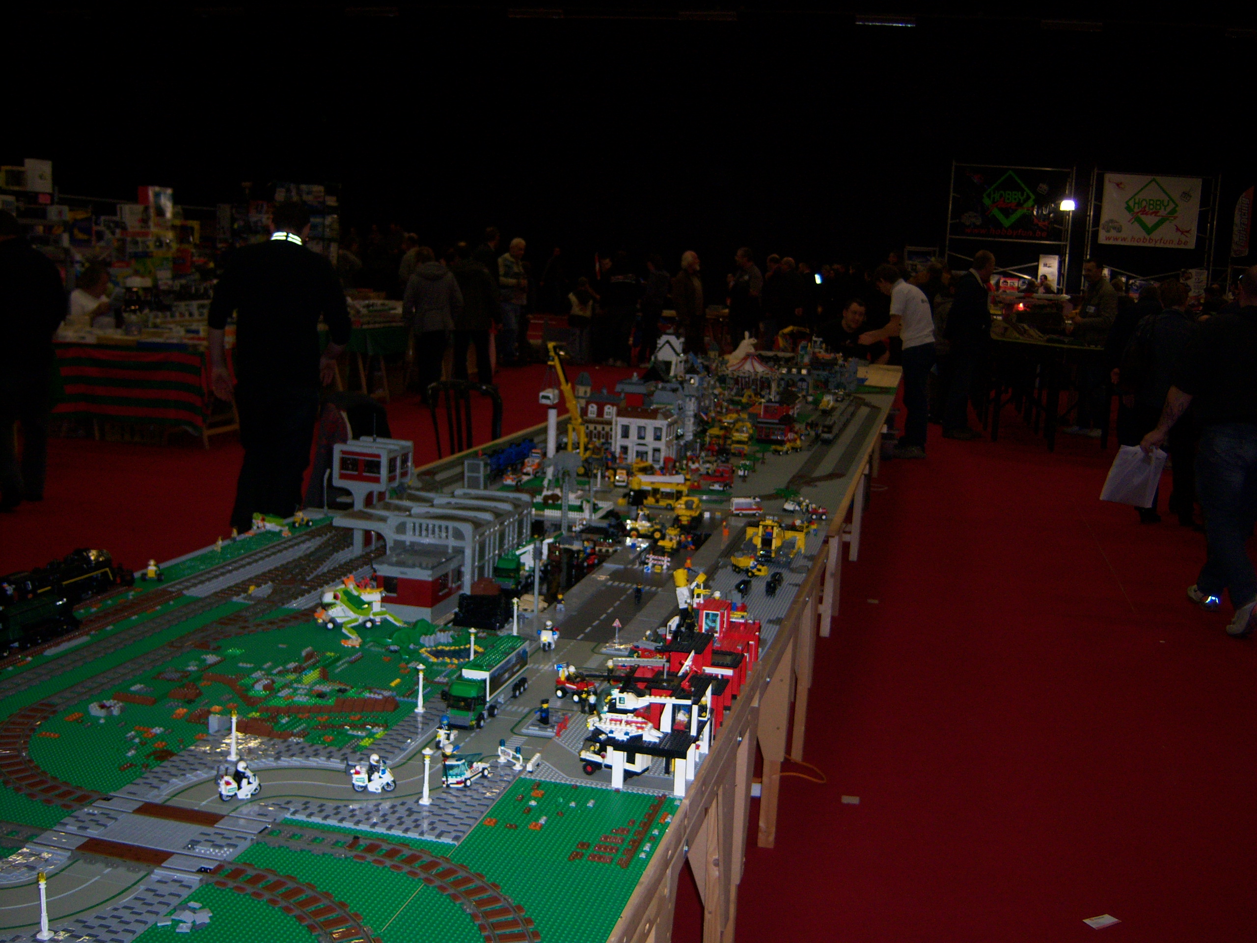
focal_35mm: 36
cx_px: 628
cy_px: 472
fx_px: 1307
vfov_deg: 39.7
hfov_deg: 51.4
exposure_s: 1/60
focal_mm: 7.5
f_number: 2.8
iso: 160
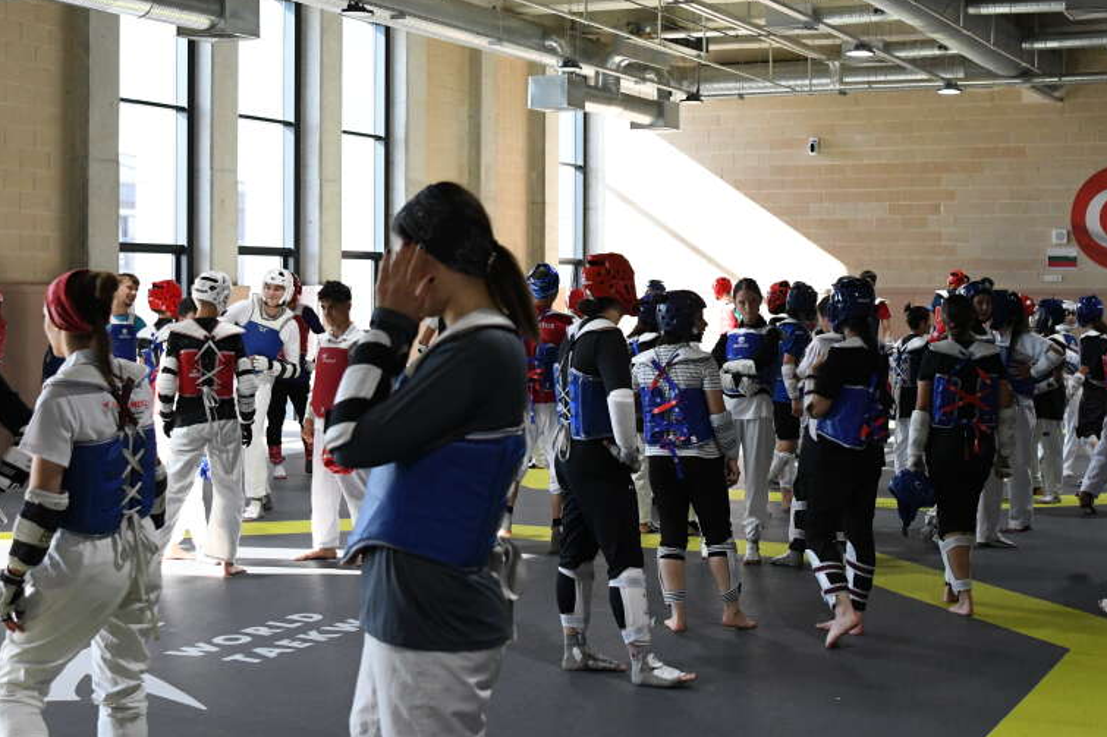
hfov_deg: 32.9
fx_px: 1875
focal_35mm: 61
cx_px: 606
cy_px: 300
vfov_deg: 22.2
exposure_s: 1/1000
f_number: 3.3
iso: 3200
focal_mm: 30
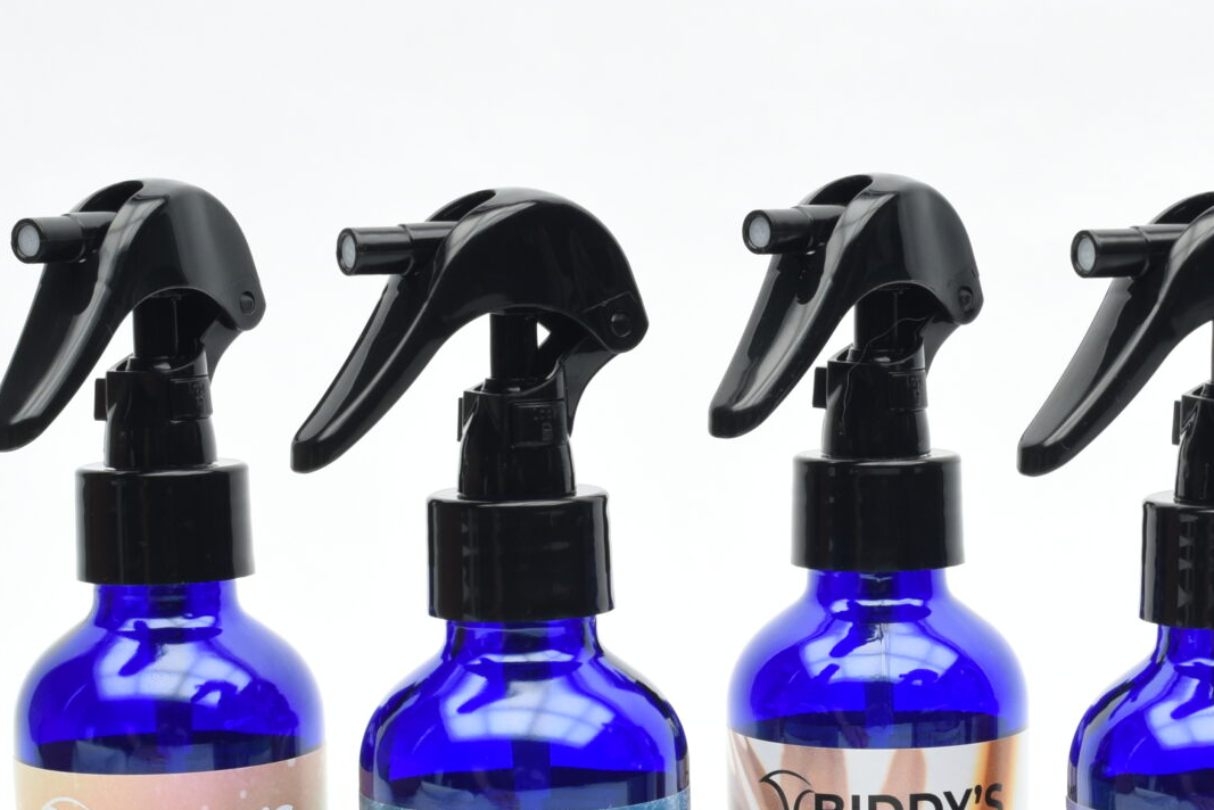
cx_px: 1234
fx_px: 4048
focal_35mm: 120
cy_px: 725
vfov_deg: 11.4
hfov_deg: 16.7
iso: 800
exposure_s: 1/40
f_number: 16
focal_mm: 50
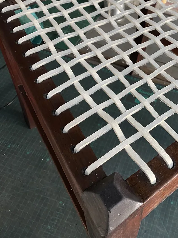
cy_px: 63
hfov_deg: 31.8
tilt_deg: -46.1
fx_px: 302
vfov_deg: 41.8
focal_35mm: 44
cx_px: 147
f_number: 1.8
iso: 200
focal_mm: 4.25
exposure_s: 1/60
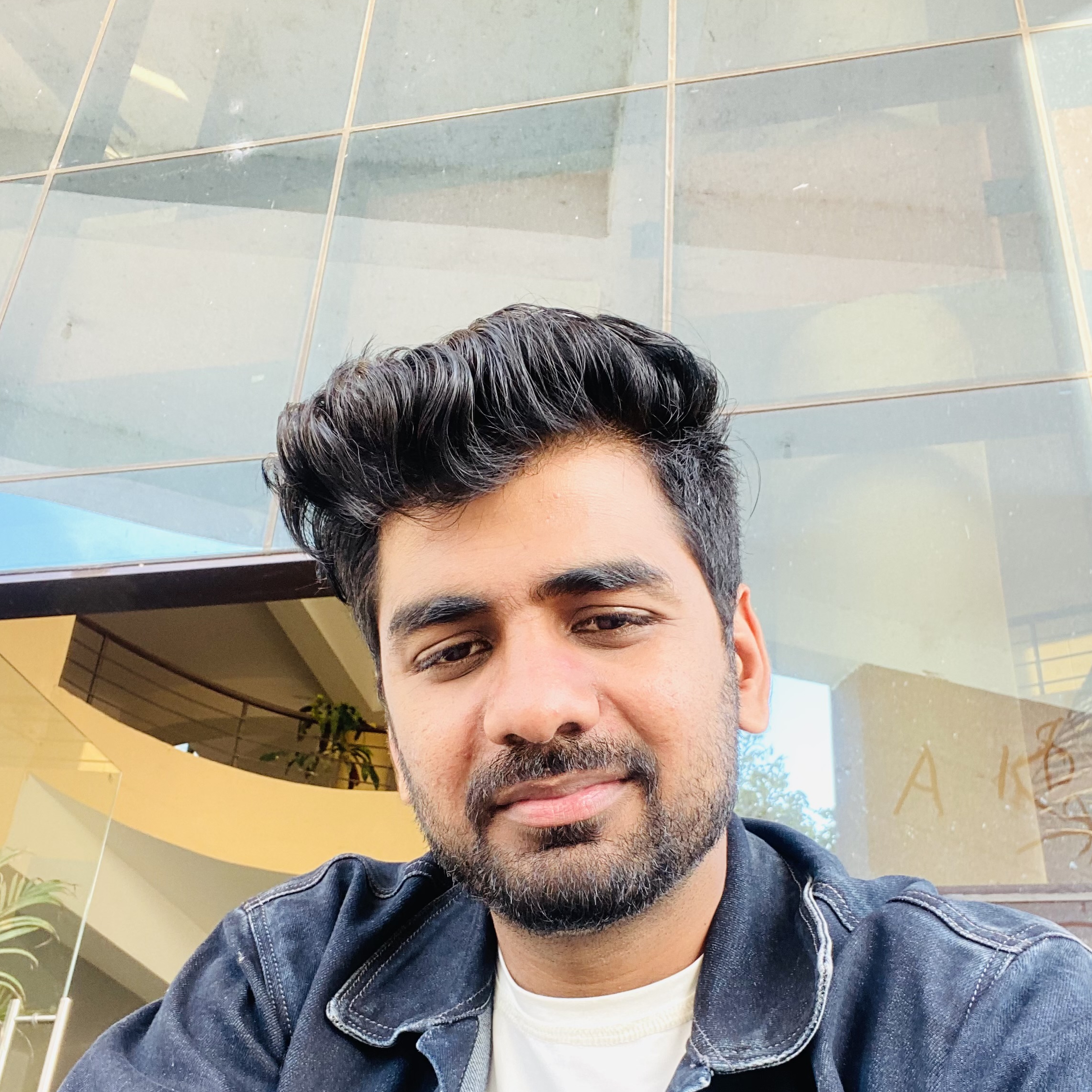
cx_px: 547
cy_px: 737
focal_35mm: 36
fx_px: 1285
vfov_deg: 45.3
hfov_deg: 46.0
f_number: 2.2
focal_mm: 2.71
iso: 64
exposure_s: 1/122
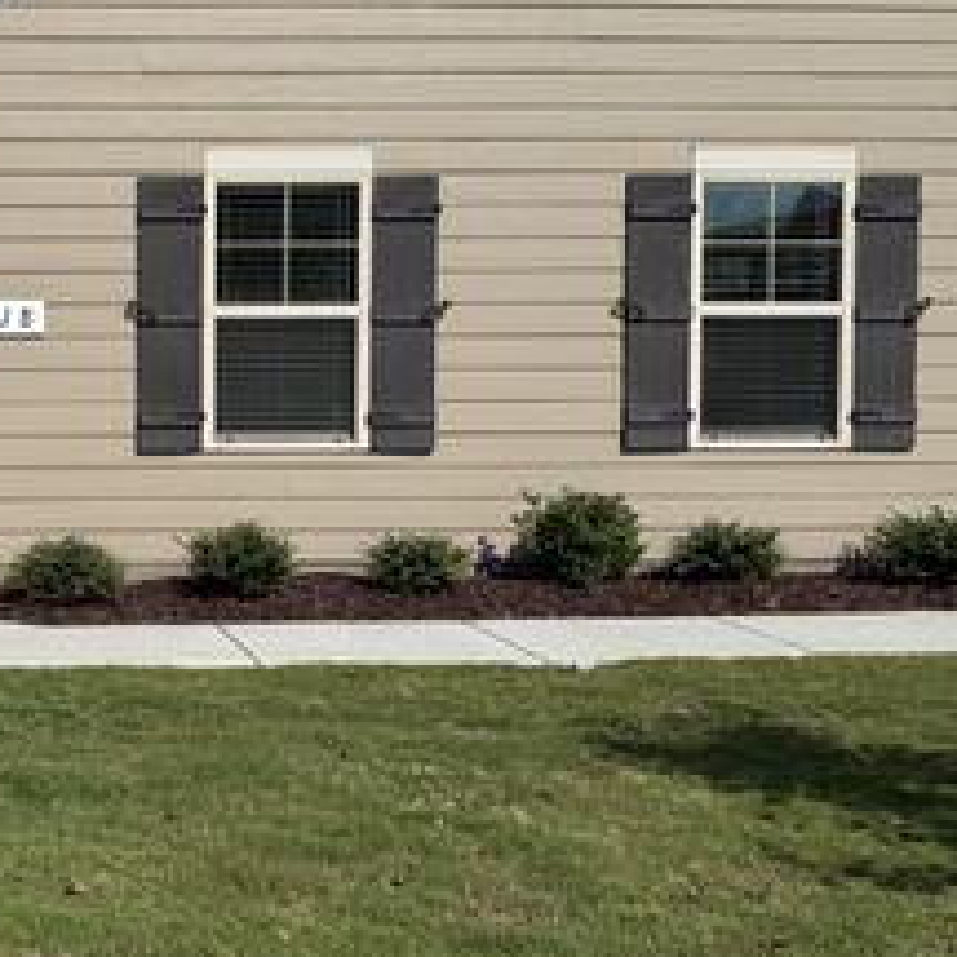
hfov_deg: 31.7
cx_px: -27
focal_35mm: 49
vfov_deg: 34.7
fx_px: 1533
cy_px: 436
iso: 80
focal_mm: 6.76
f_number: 1.78
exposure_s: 1/10309
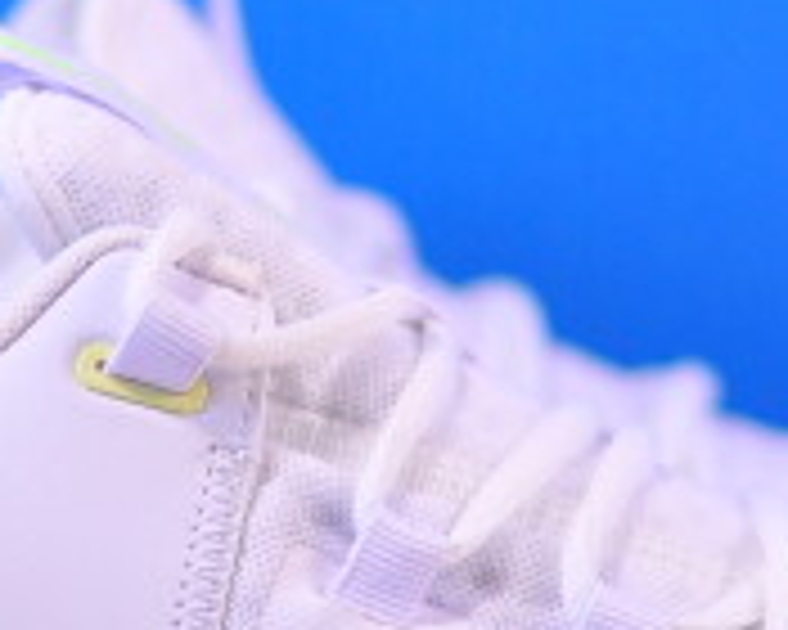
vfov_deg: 4.8
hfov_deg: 6.0
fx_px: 7486
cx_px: 288
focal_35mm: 321
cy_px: 218
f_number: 2
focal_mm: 50
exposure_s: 1/320
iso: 250
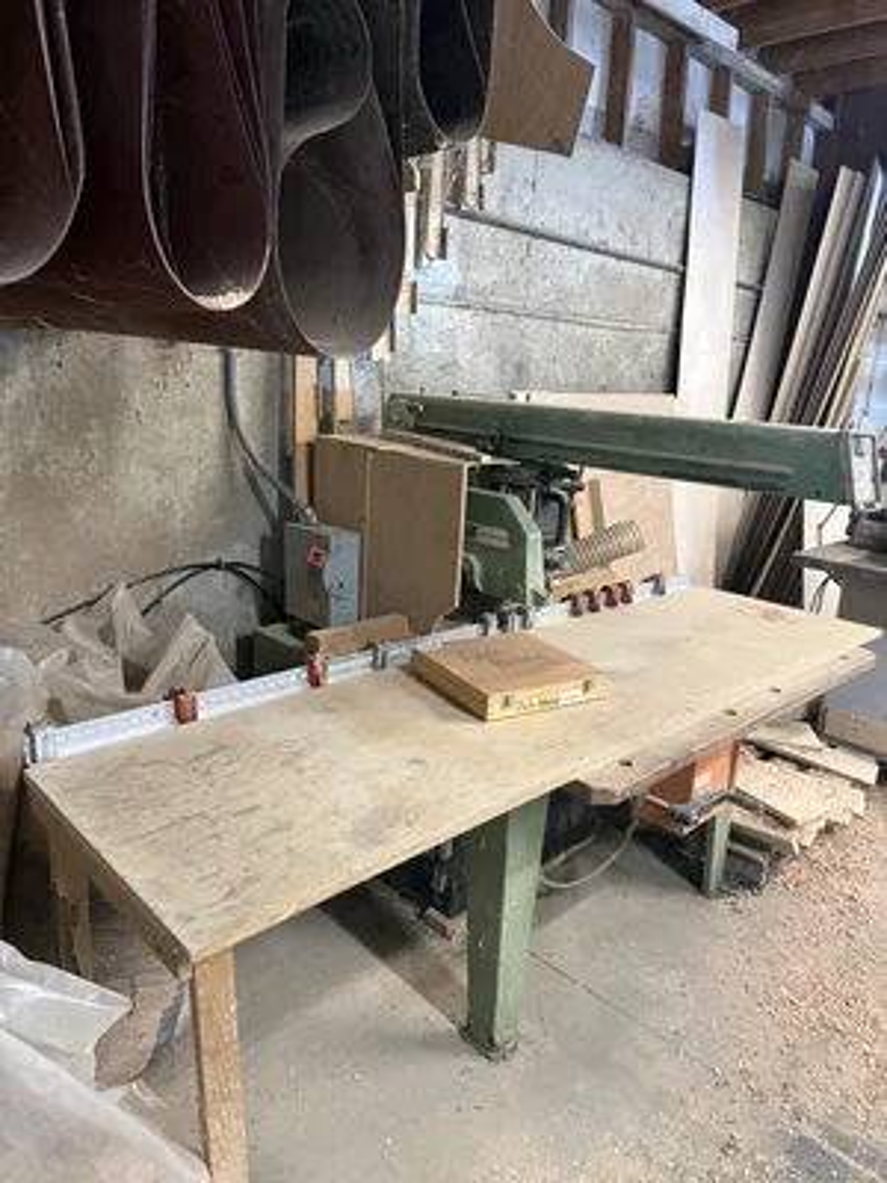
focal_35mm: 24
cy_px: 592
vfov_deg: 71.6
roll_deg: -2.8
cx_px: 444
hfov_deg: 56.8
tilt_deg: -15.3
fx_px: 820
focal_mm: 6.76
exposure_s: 1/59
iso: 500
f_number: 1.78
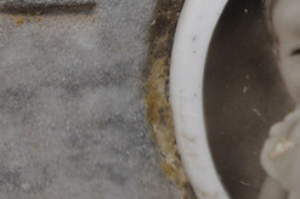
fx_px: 2696
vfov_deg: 4.2
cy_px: 89
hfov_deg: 6.3
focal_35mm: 324
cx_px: 349
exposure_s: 1/500
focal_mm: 92
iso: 400
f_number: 5.6
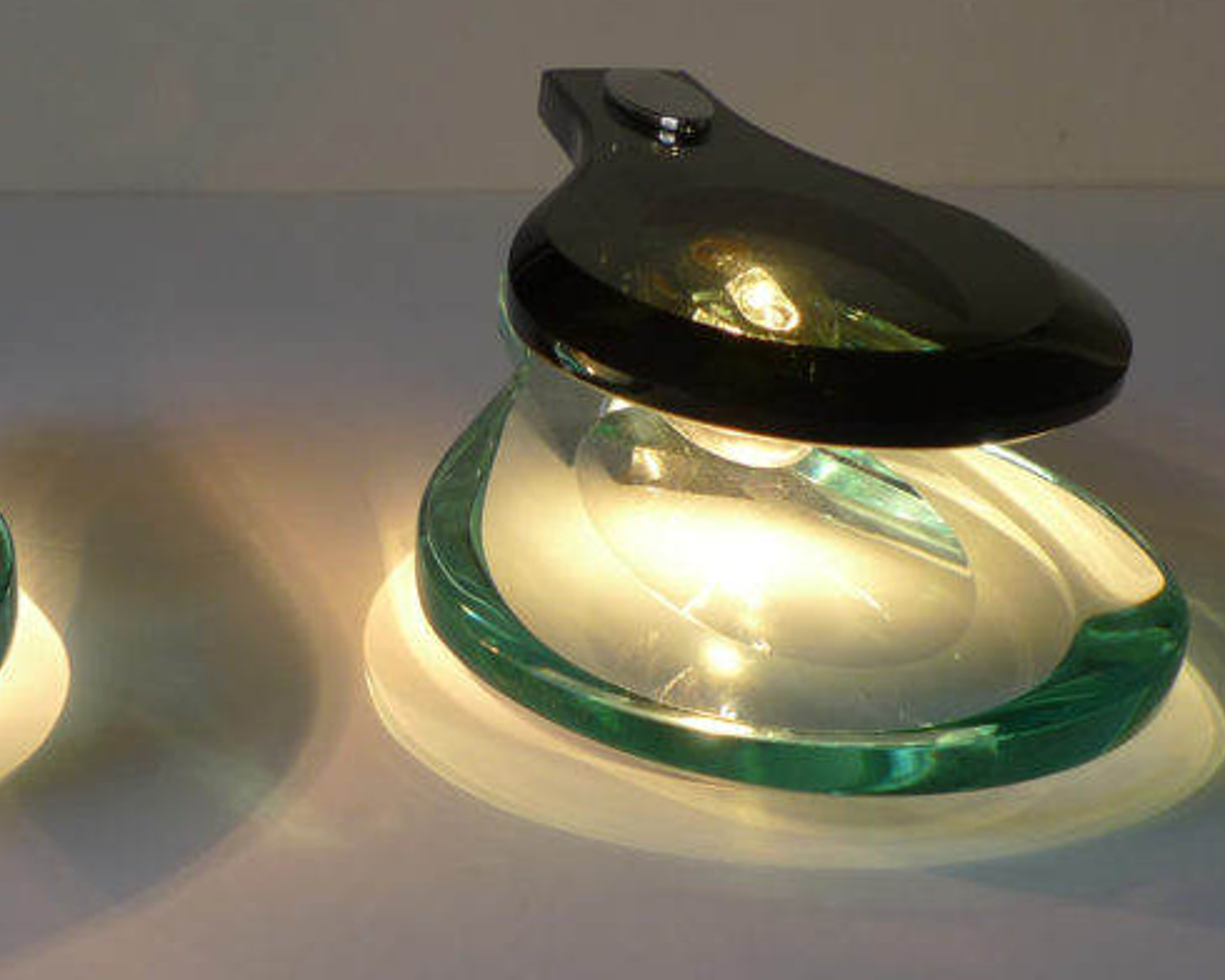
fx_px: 1777
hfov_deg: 36.7
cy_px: 662
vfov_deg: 30.6
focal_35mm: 49
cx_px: 235
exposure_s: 1/160
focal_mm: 5.1
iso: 80
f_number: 2.8
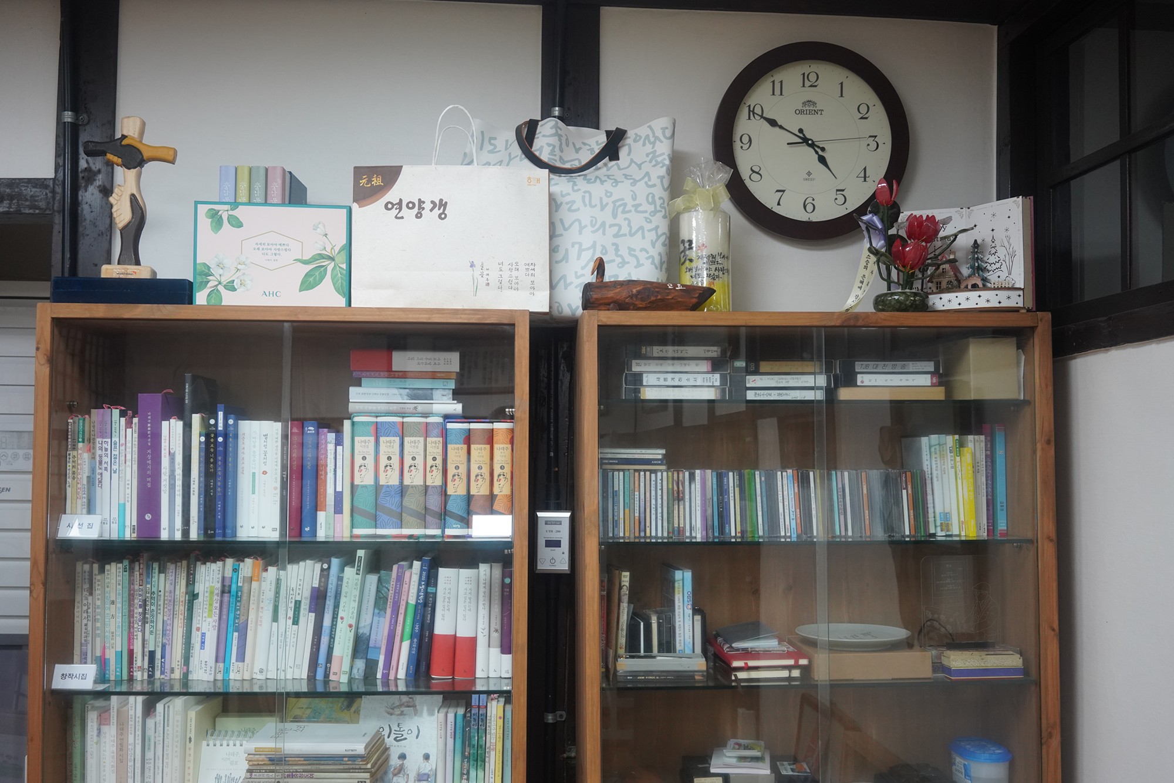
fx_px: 1141
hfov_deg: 54.4
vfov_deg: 37.9
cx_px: 587
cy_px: 392
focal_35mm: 35
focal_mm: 35
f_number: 6.3
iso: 1600
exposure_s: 1/80
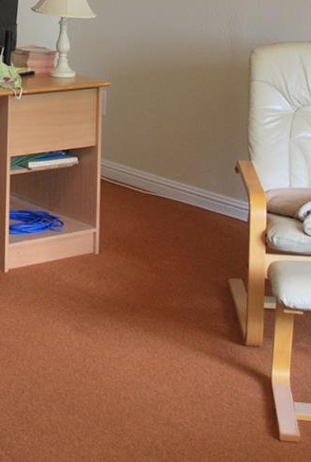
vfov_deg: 22.4
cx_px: -48
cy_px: -100
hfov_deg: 16.0
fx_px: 1069
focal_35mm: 83
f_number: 3.5
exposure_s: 1/30
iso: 360
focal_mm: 18
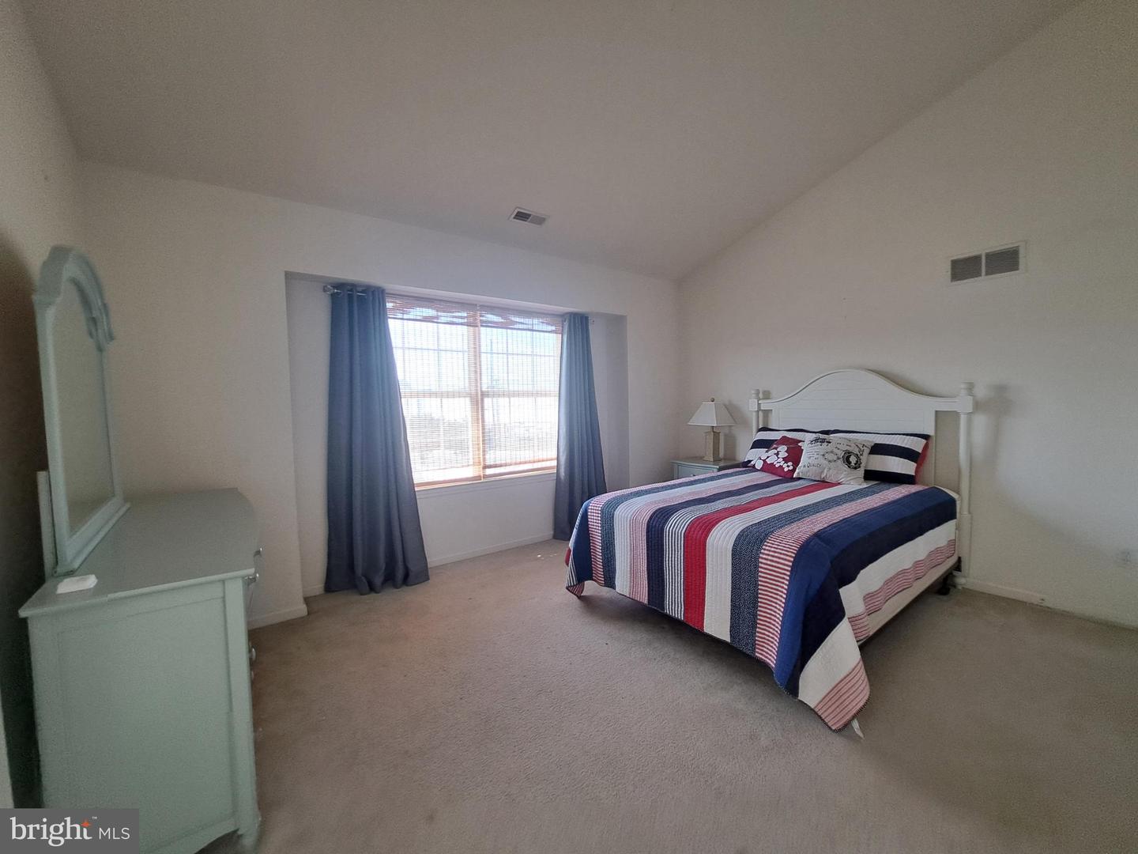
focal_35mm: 13
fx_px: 427
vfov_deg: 89.9
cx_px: 569
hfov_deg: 106.2
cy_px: 427
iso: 80
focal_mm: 1.74
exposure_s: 1/50
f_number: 2.2
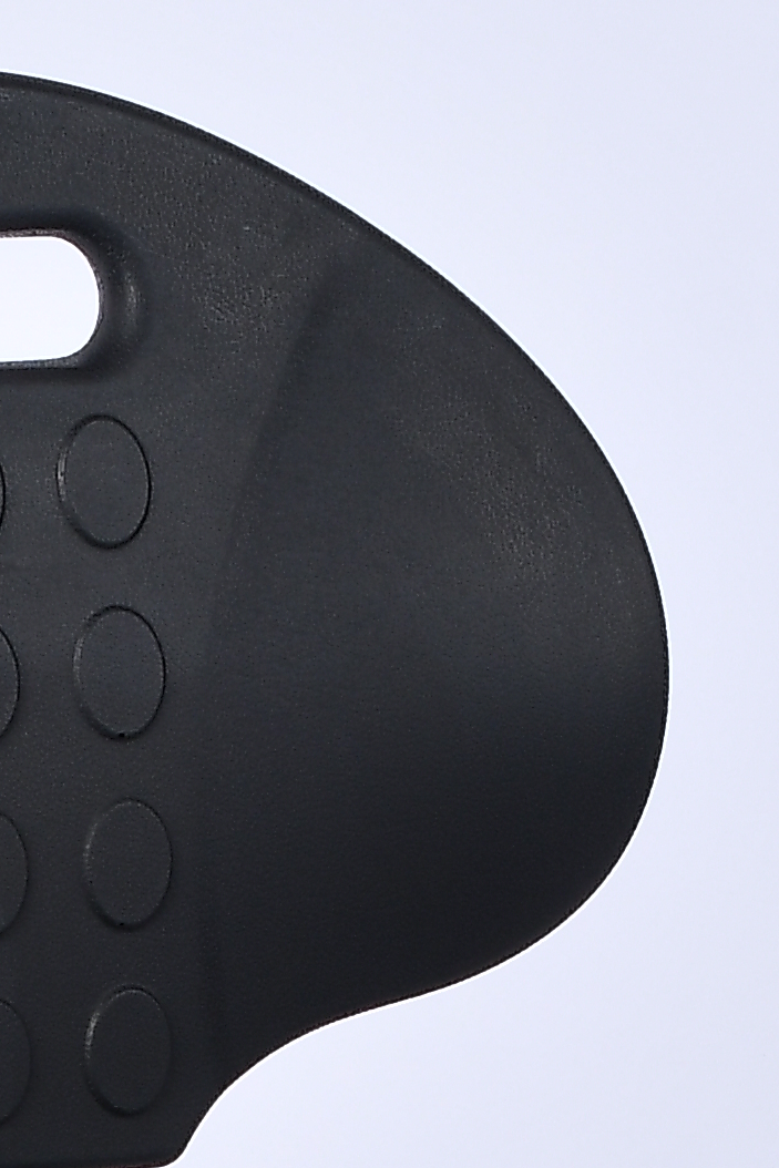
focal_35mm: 317
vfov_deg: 6.4
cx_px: 361
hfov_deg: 4.3
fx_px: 10285
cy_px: 2141
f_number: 9
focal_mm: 40
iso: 125
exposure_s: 1/125
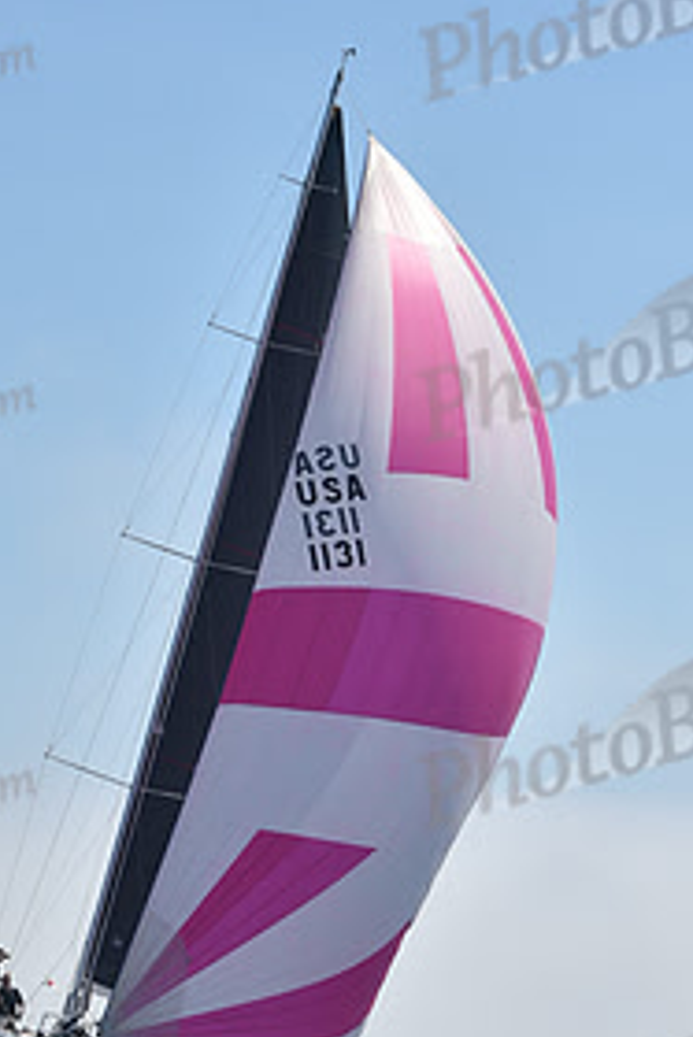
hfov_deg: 9.5
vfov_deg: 14.1
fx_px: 4181
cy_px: 593
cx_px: 228
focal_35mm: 145
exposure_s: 1/1600
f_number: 9
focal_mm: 70
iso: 320
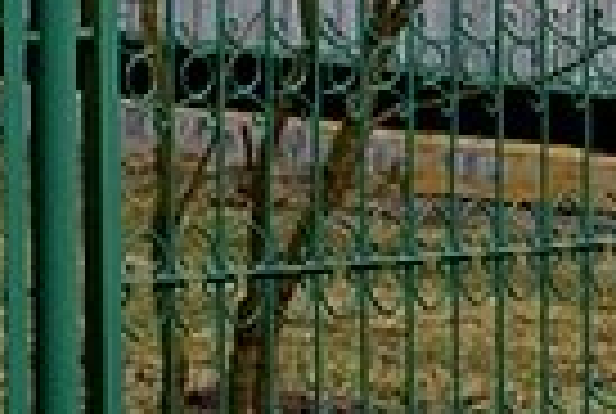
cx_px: 1210
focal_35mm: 296
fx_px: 5076
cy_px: -504
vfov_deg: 4.6
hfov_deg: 6.7
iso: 100
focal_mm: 30
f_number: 6.3
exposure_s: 1/100
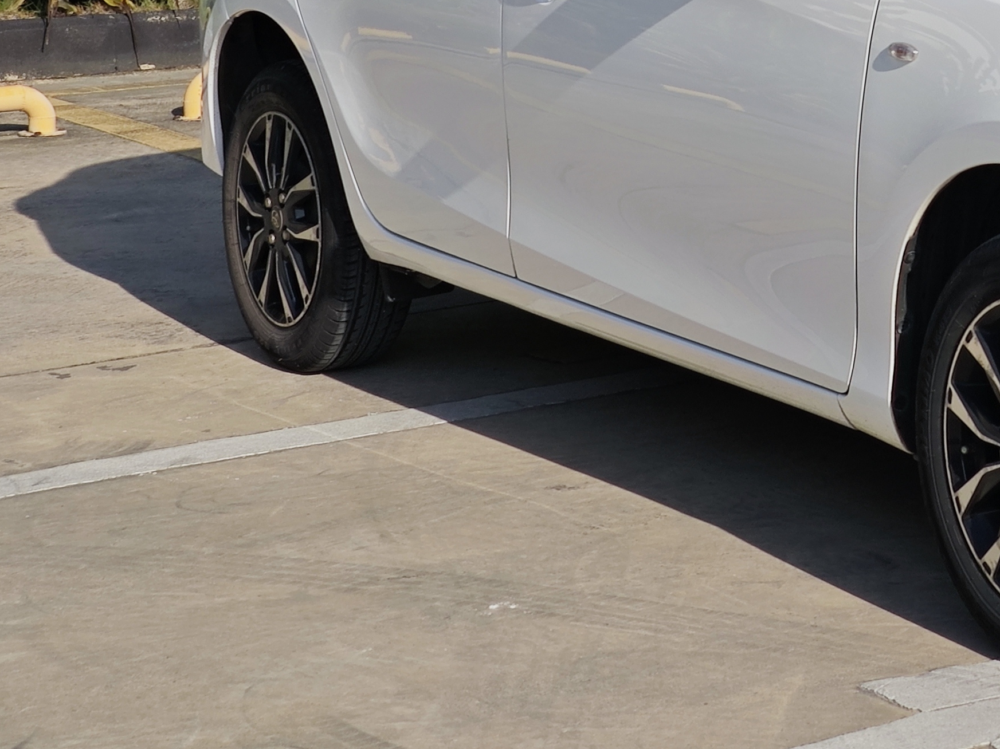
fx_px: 3119
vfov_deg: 13.4
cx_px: 1162
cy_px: -116
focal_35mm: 108
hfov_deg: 17.5
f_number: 1.6
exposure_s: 1/4370
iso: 50
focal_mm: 6.55
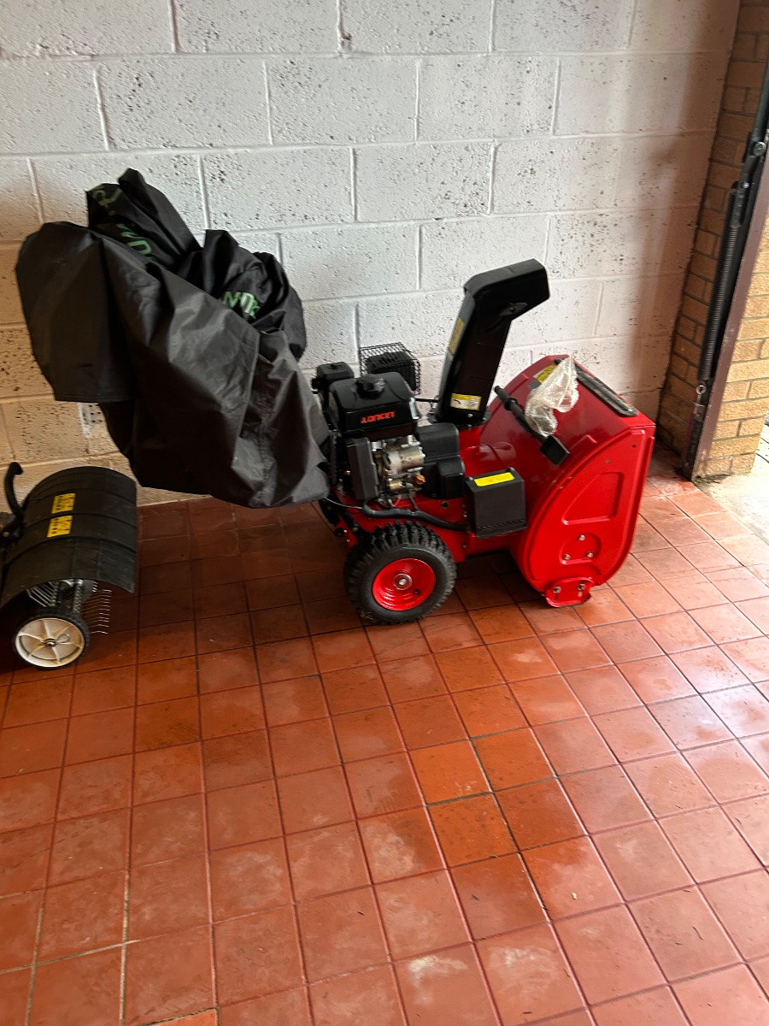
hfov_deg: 53.1
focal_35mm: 26
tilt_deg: -31.3
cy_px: 513
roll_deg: +0.7
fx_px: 770
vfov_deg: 67.3
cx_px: 384
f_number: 1.5
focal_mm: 5.7
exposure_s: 1/50
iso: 200
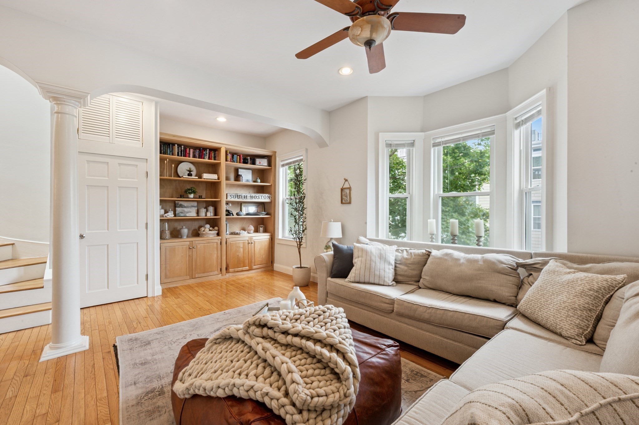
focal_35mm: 14
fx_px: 248
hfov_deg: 104.3
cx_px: 320
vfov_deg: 81.1
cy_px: 212
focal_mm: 14
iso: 100
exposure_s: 1/1.25
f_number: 22
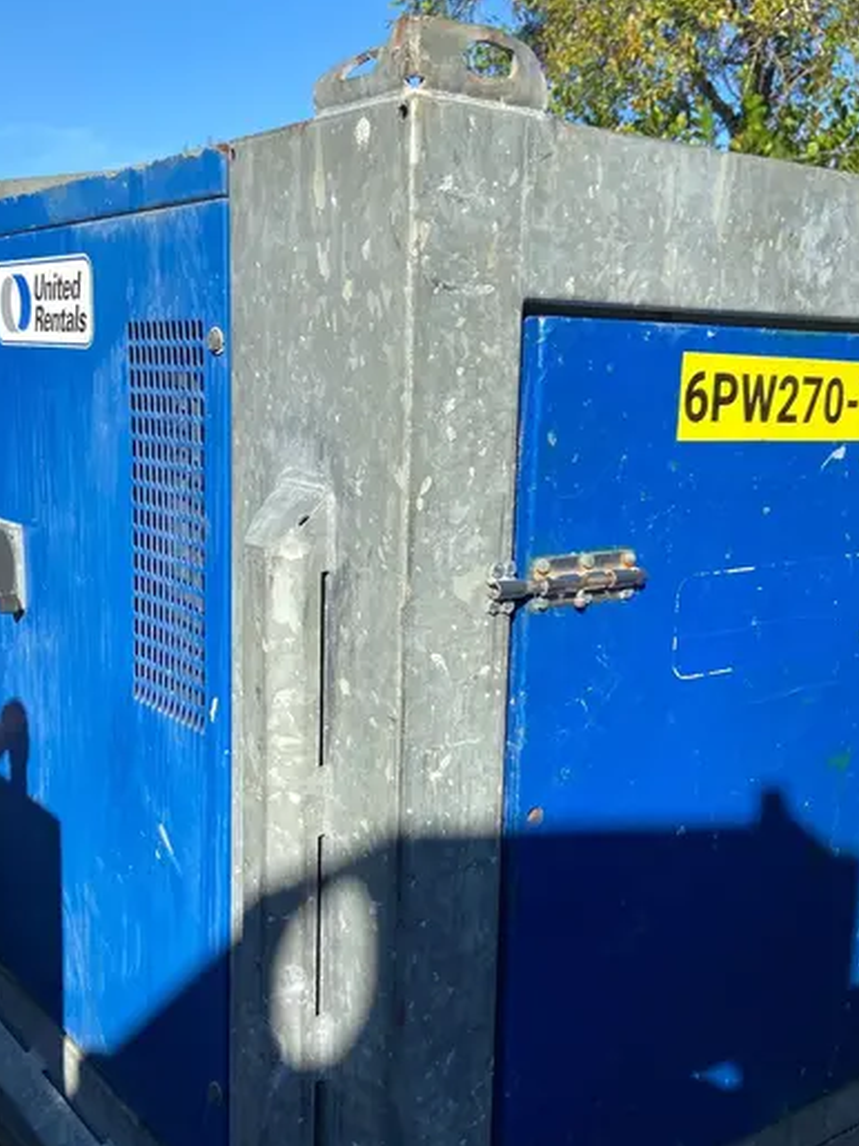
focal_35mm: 37
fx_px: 1225
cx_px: 412
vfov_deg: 50.1
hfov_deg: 38.6
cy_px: 613
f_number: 1.8
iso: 32
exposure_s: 1/2222
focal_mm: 4.25
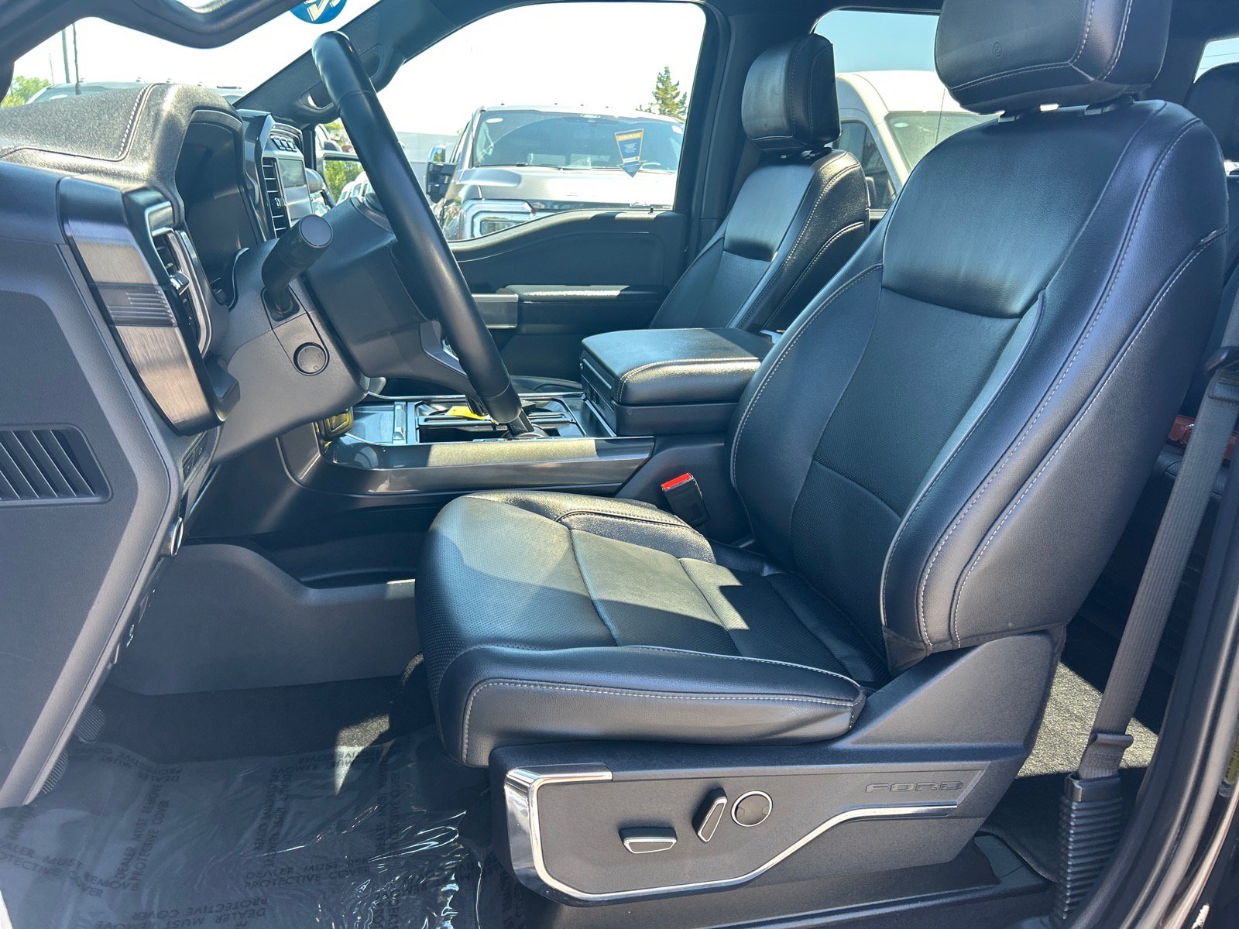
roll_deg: -4.2
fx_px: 931
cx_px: 620
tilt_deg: -16.8
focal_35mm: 26
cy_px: 464
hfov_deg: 67.3
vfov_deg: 53.1
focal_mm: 5.7
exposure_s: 1/138
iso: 40
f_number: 1.5
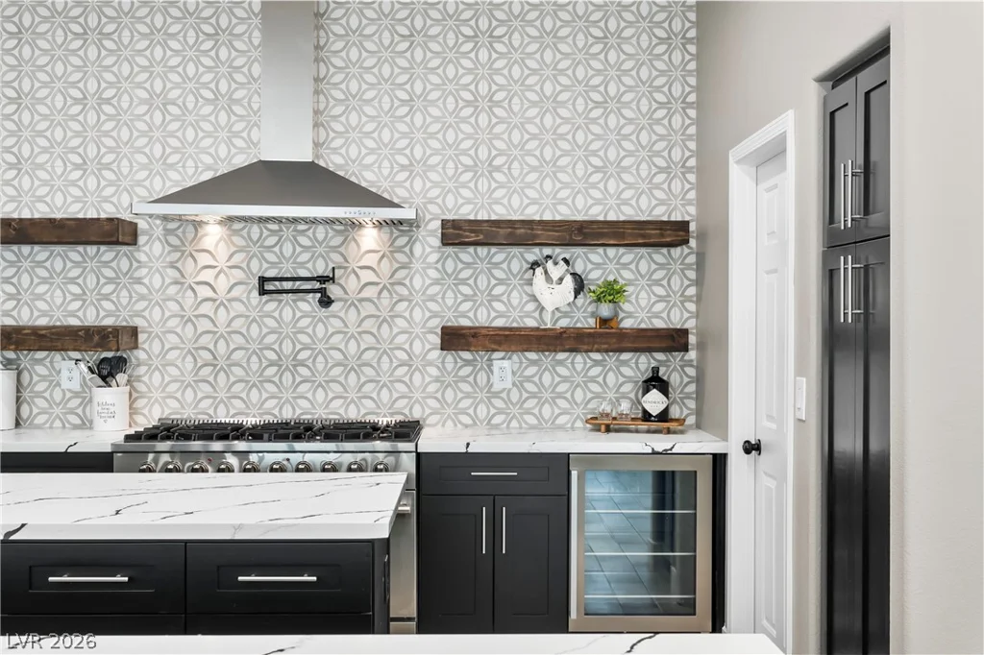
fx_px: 1148
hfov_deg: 46.4
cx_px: 492
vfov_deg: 31.9
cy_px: 328
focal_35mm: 42
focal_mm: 28
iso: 500
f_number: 8
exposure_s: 1/100
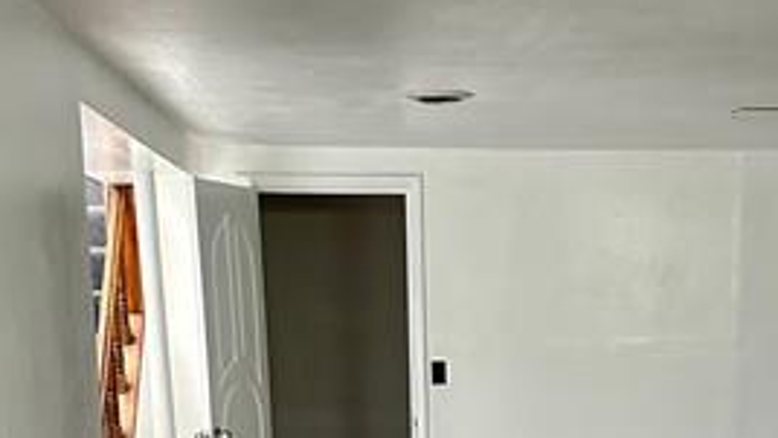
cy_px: 635
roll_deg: -0.7
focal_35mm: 75
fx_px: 1548
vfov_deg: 15.1
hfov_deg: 28.0
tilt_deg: -10.3
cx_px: 546
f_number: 1.78
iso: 640
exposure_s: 1/60
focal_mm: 6.86
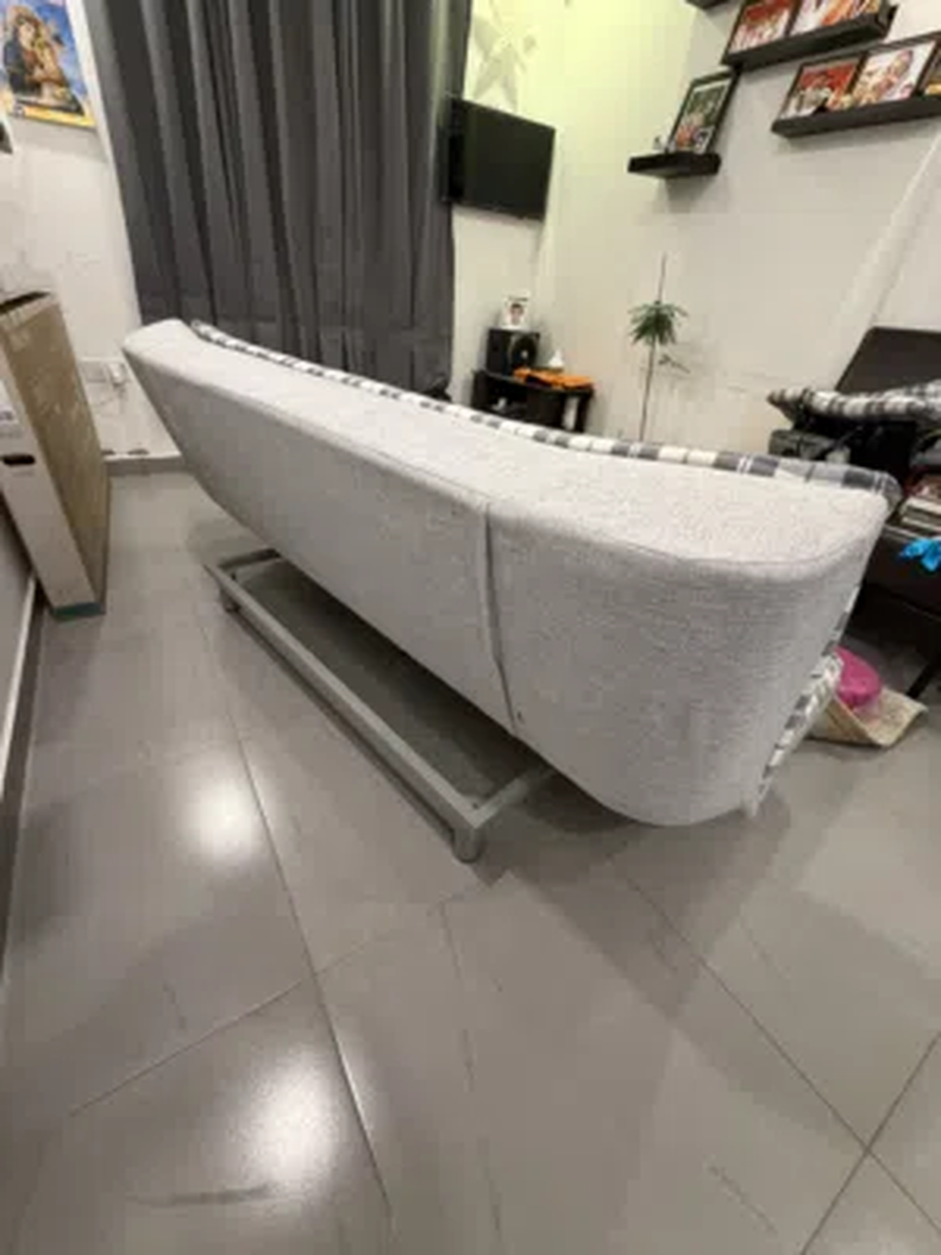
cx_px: 470
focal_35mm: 14
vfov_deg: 102.1
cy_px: 628
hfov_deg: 85.7
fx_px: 507
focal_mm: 2.22
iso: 320
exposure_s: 1/50
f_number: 2.2
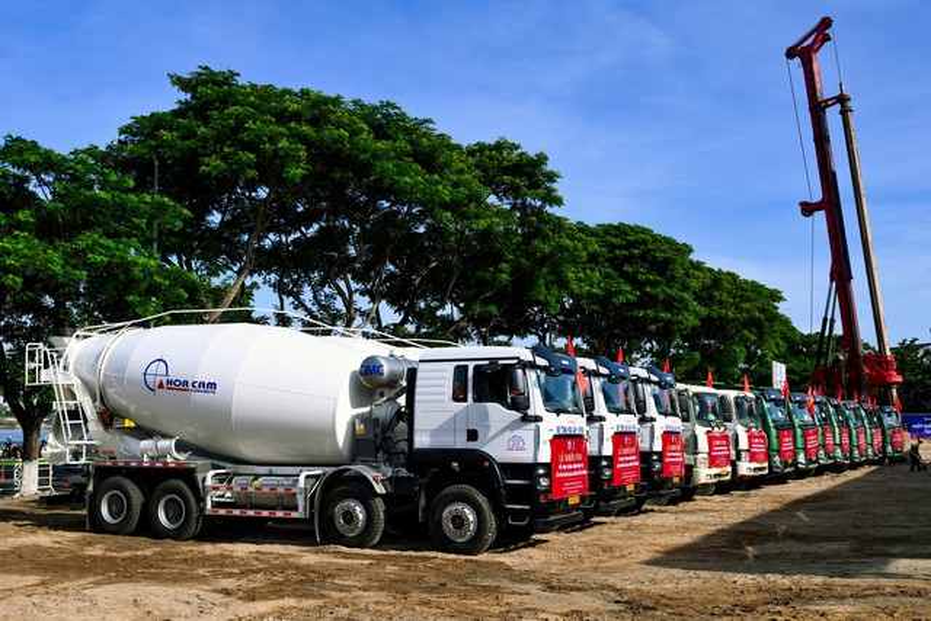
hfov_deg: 53.1
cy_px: 310
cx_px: 466
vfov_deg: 36.9
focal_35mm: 36
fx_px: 931
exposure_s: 1/800
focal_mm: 24
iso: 200
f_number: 8
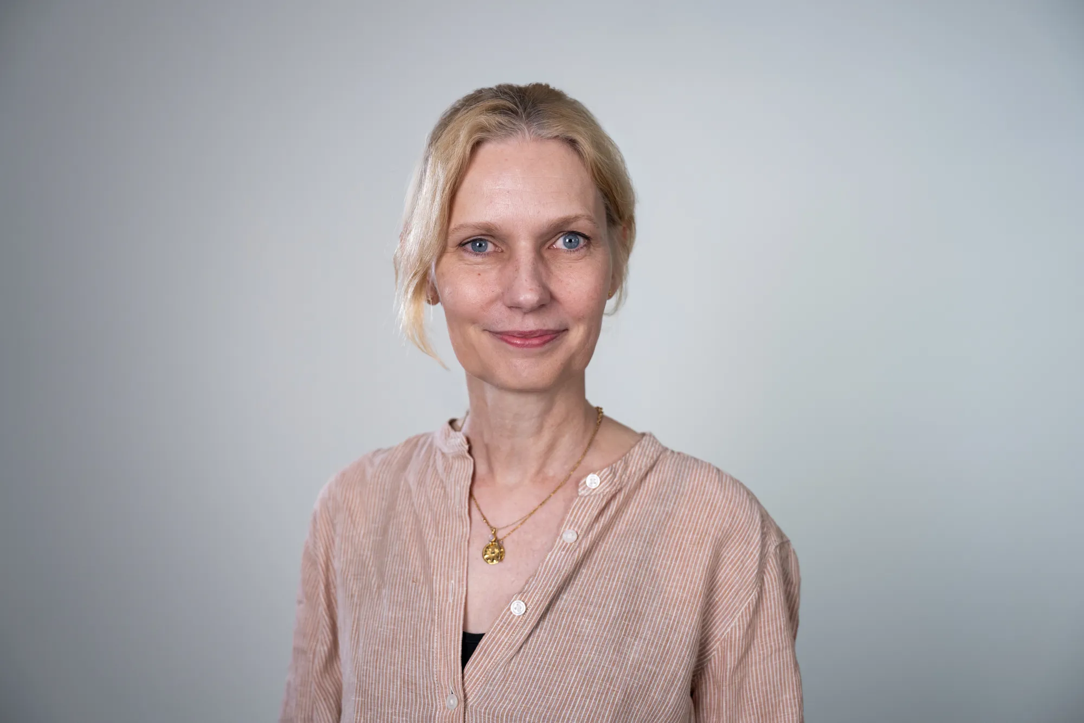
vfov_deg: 32.6
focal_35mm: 41
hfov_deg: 47.4
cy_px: 362
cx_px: 542
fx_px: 1234
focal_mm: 41
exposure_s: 1/160
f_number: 3.2
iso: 400
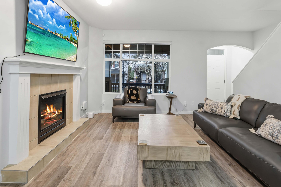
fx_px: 164
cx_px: 141
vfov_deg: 58.9
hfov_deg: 81.2
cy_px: 73
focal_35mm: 21
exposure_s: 1/30
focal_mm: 10.5
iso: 1000
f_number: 8
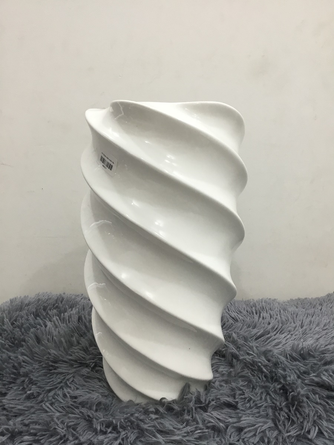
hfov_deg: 45.4
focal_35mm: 31
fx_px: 399
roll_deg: +1.2
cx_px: 167
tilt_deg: -8.1
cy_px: 222
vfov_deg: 58.4
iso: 80
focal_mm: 3.3
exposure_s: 1/33
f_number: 2.4
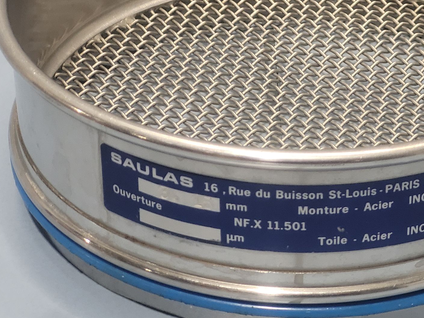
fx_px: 1592
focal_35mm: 130
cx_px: 277
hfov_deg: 15.1
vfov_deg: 11.4
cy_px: 85
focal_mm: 7.12
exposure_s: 1/50
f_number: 2.4
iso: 320
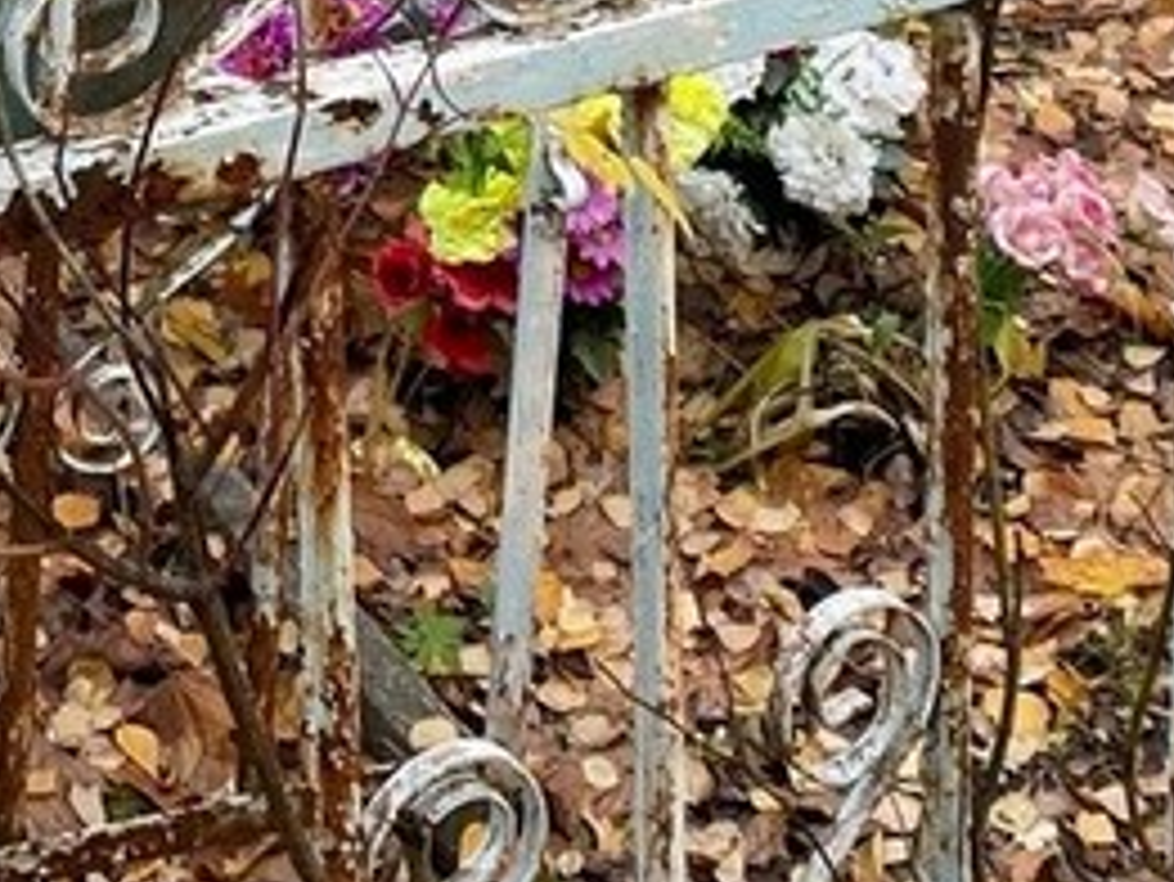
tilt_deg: -19.6
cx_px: 346
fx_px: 3461
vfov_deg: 13.2
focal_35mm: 102
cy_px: -662
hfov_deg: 19.2
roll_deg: +4.0
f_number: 1.6
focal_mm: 4.2
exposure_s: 1/121
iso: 40
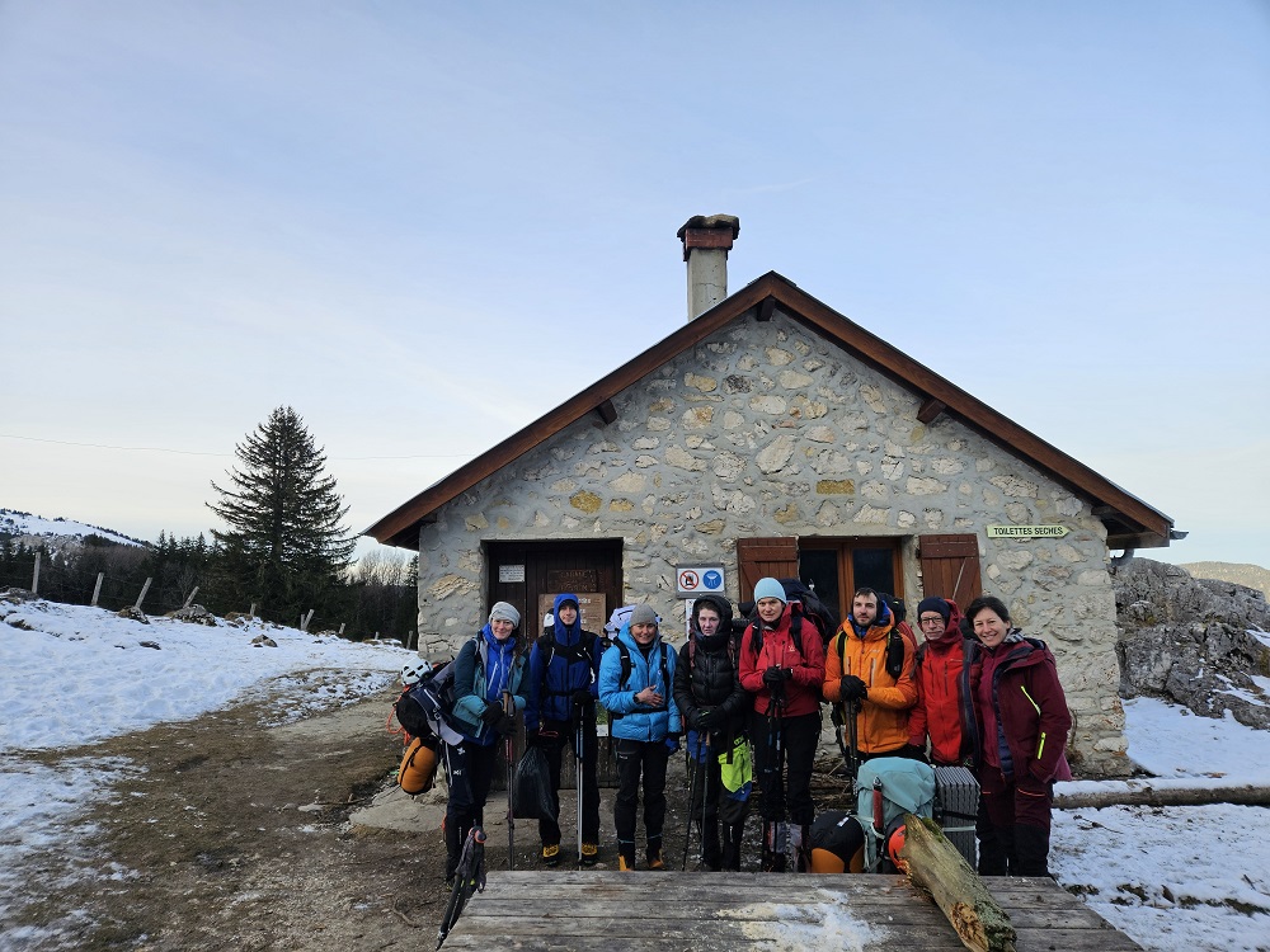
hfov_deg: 73.9
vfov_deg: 58.9
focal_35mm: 23
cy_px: 476
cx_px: 635
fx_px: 844
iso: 40
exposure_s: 1/490
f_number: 1.8
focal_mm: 5.4
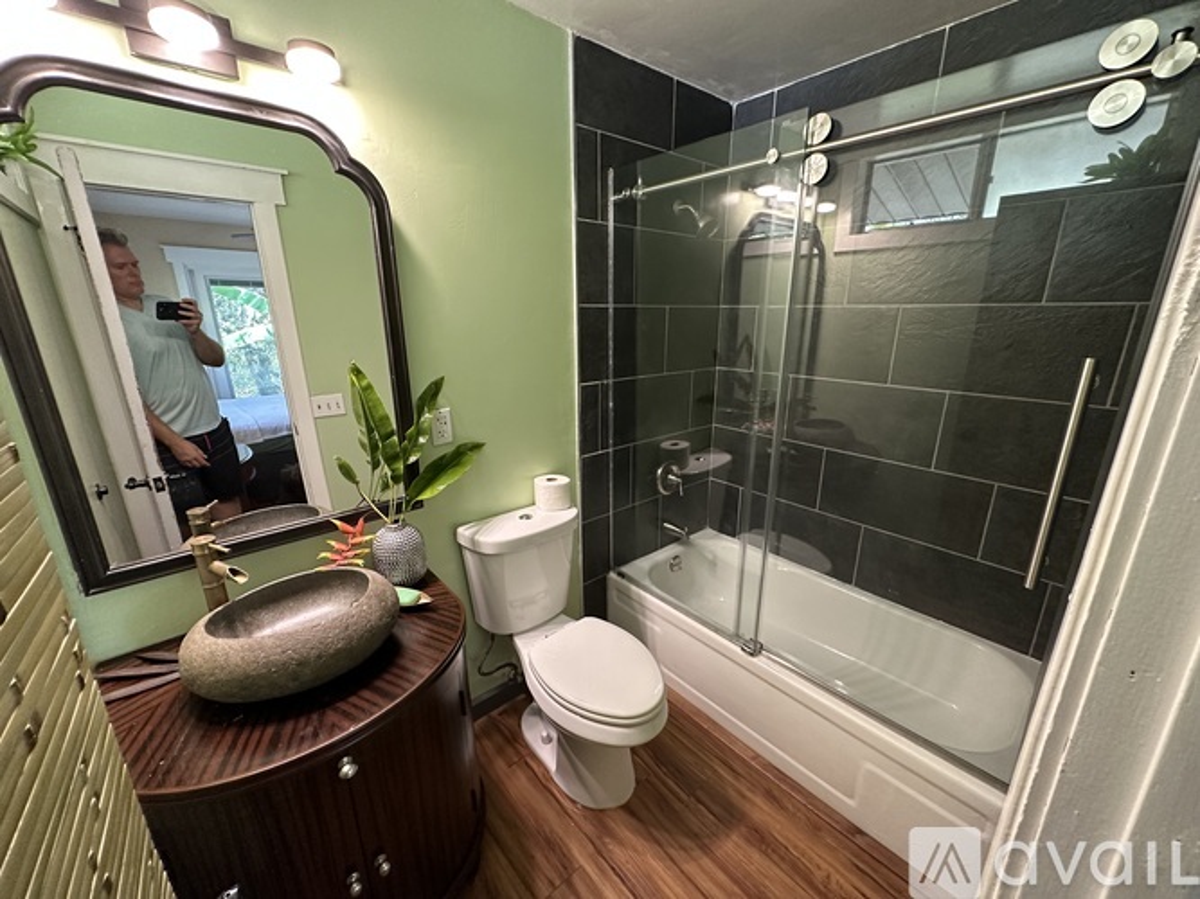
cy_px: 450
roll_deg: -0.1
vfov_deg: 85.7
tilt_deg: -17.0
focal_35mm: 14
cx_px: 600
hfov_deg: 102.1
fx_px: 485
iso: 400
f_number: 2.2
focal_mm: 2.22
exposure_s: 1/60
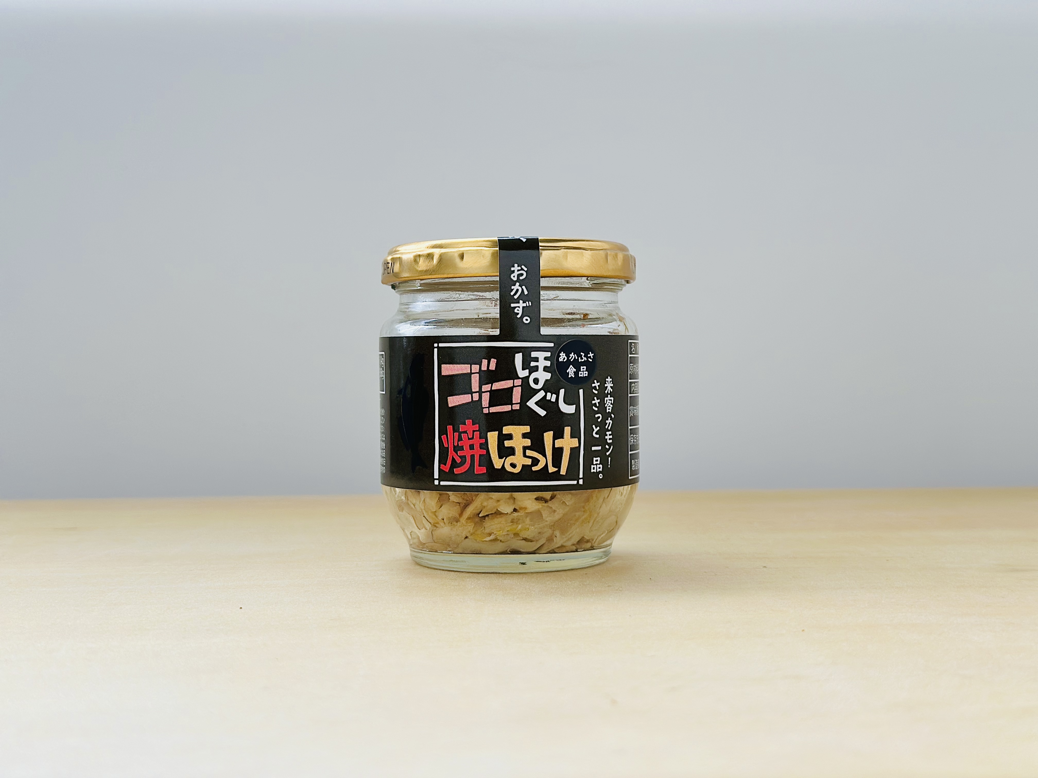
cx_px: 519
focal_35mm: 48
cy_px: 389
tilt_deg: -2.5
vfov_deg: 30.3
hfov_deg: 39.7
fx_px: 1439
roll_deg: -0.3
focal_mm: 6.86
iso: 100
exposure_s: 1/121
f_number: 1.78
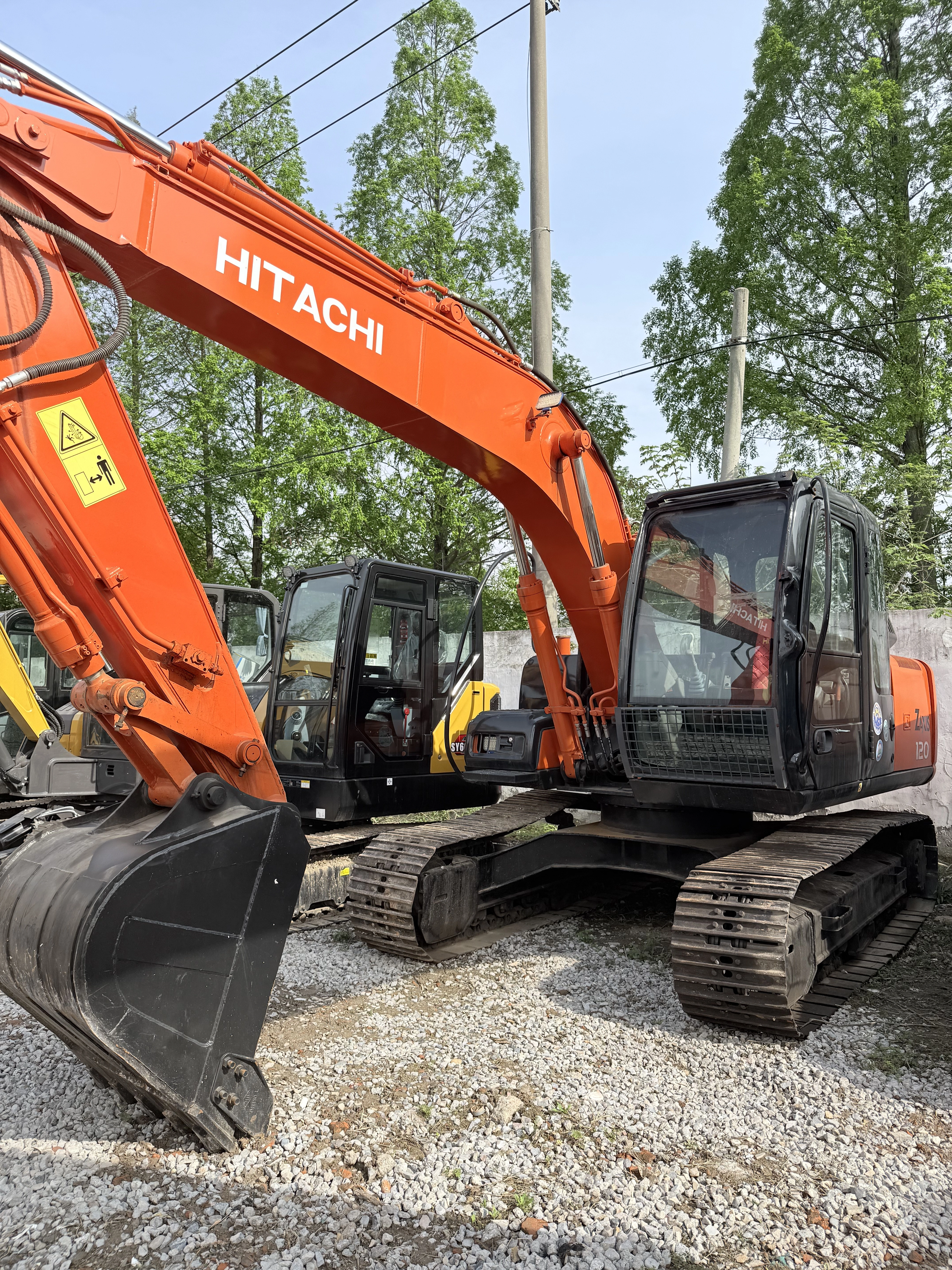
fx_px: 880
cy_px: 635
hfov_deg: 56.8
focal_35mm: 24
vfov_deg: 71.6
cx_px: 476
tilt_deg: +4.5
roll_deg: +0.7
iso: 80
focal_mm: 6.76
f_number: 1.78
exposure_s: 1/3759
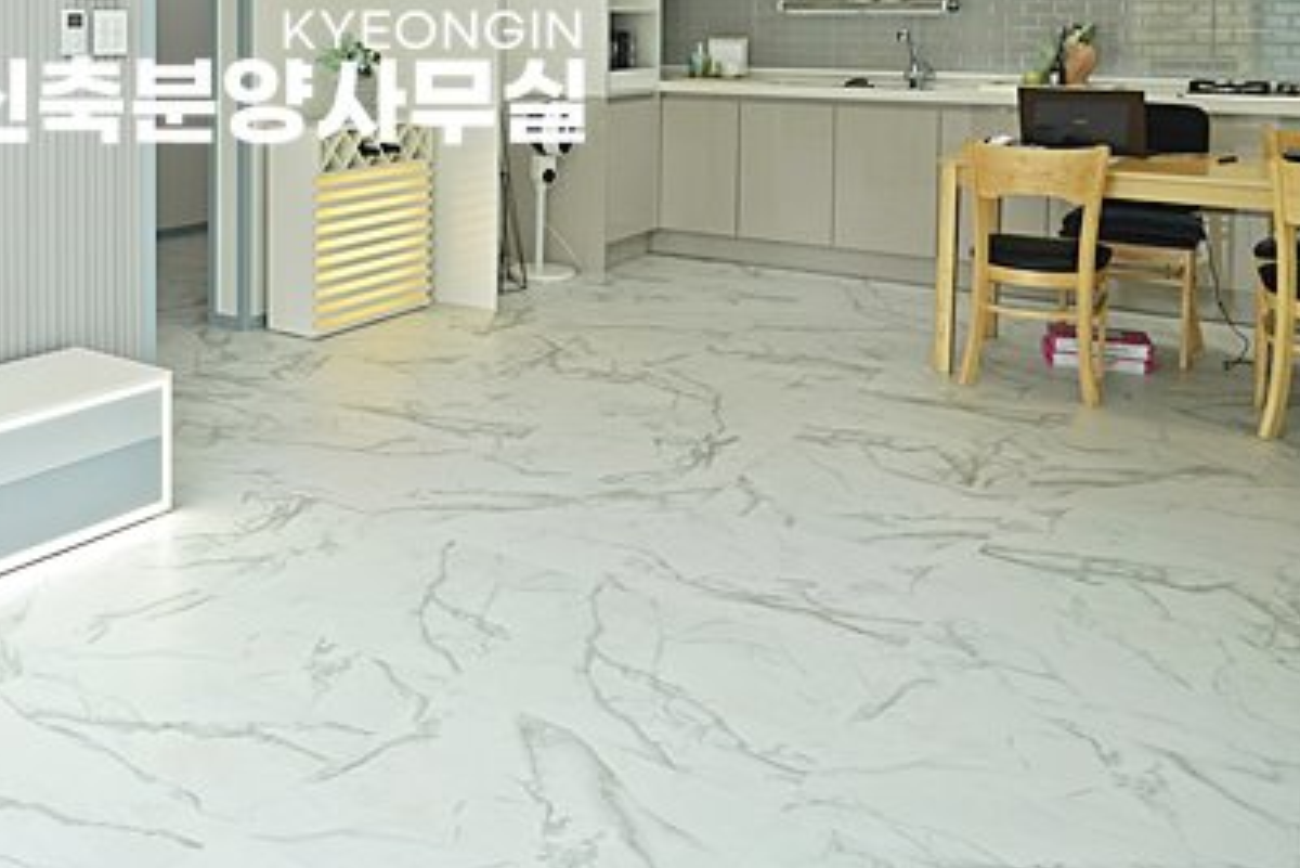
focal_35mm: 36
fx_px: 1300
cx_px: 182
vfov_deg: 34.4
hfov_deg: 48.7
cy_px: 54
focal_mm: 18
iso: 160
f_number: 4
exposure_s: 1/160
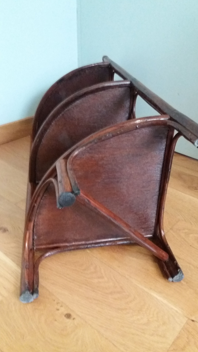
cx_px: 109
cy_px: 176
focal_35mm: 31
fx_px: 289
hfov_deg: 37.7
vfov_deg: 62.6
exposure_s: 1/17
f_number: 1.9
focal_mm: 3.7
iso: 800
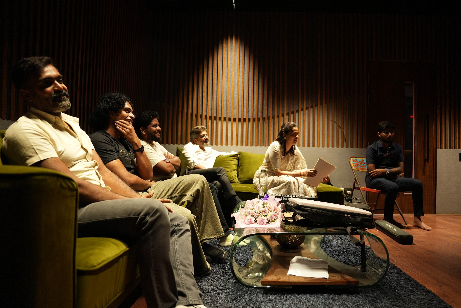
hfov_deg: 73.7
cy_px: 154
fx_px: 307
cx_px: 230
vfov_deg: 53.2
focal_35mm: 24
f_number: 2.8
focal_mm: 24
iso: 1250
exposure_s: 1/60
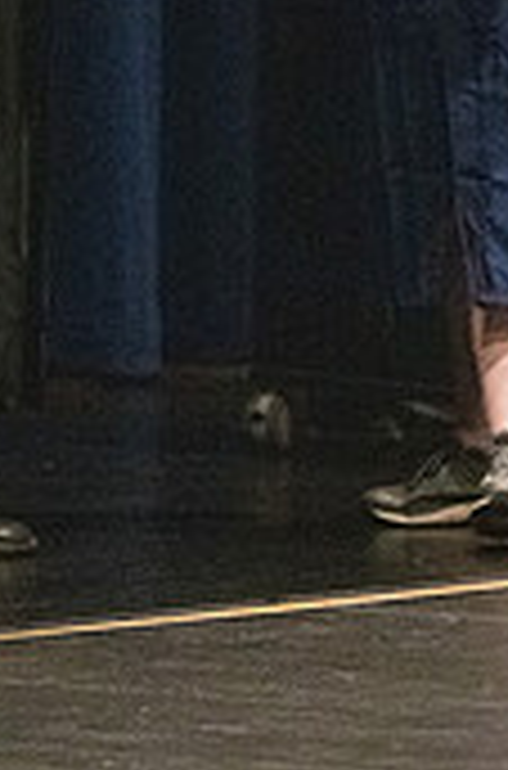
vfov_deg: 3.9
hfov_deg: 2.6
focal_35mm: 533
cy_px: -158
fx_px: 11350
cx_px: 133
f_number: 3.2
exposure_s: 1/400
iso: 10000
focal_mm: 135
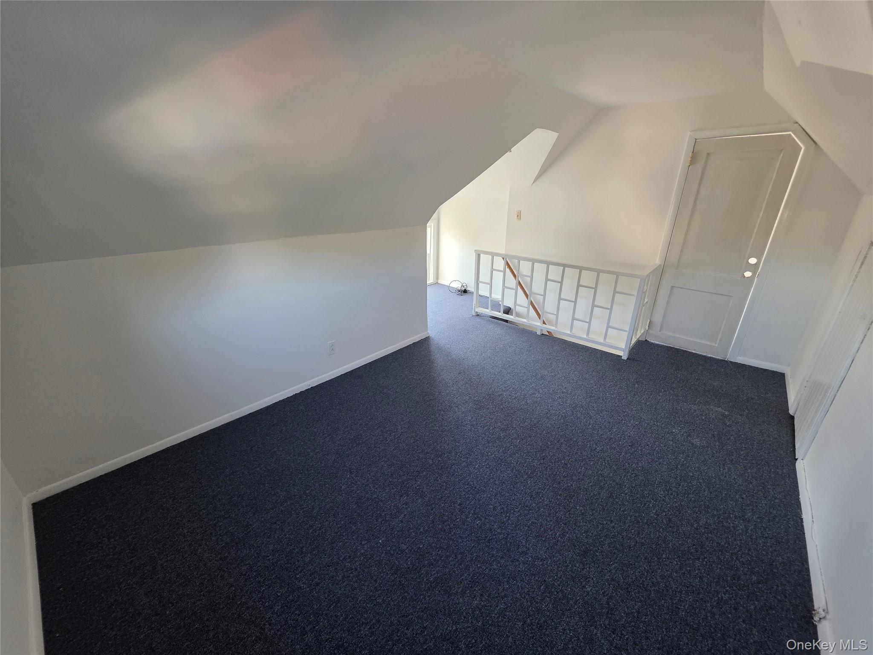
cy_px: 328
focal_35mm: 13
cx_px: 436
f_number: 1.9
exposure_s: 1/60
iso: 250
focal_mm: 2.2
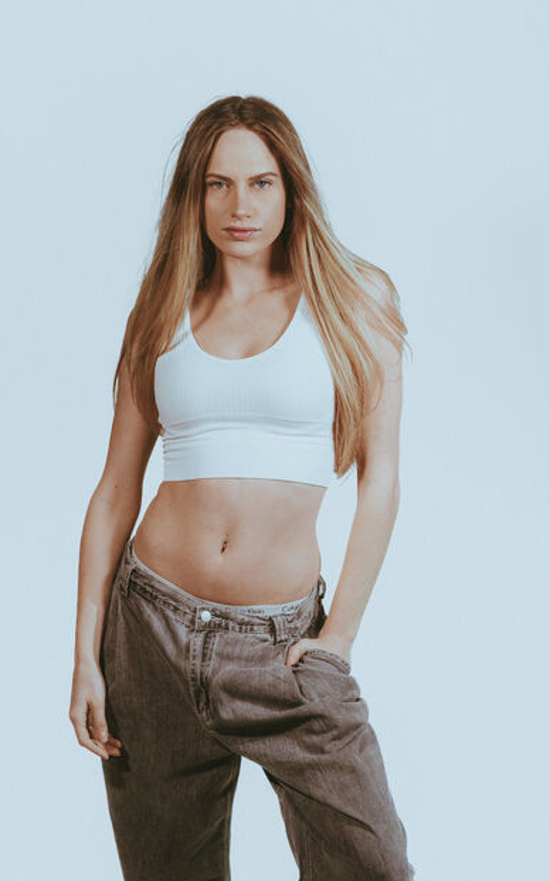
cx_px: 254
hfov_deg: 22.7
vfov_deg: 35.7
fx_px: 1367
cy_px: 437
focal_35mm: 57
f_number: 3.5
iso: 200
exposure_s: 1/320
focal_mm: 55
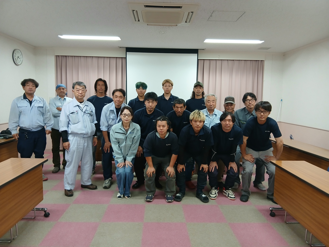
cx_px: 164
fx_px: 247
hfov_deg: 67.3
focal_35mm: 26
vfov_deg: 53.1
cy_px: 124
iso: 200
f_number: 1.8
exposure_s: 1/50
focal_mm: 3.86
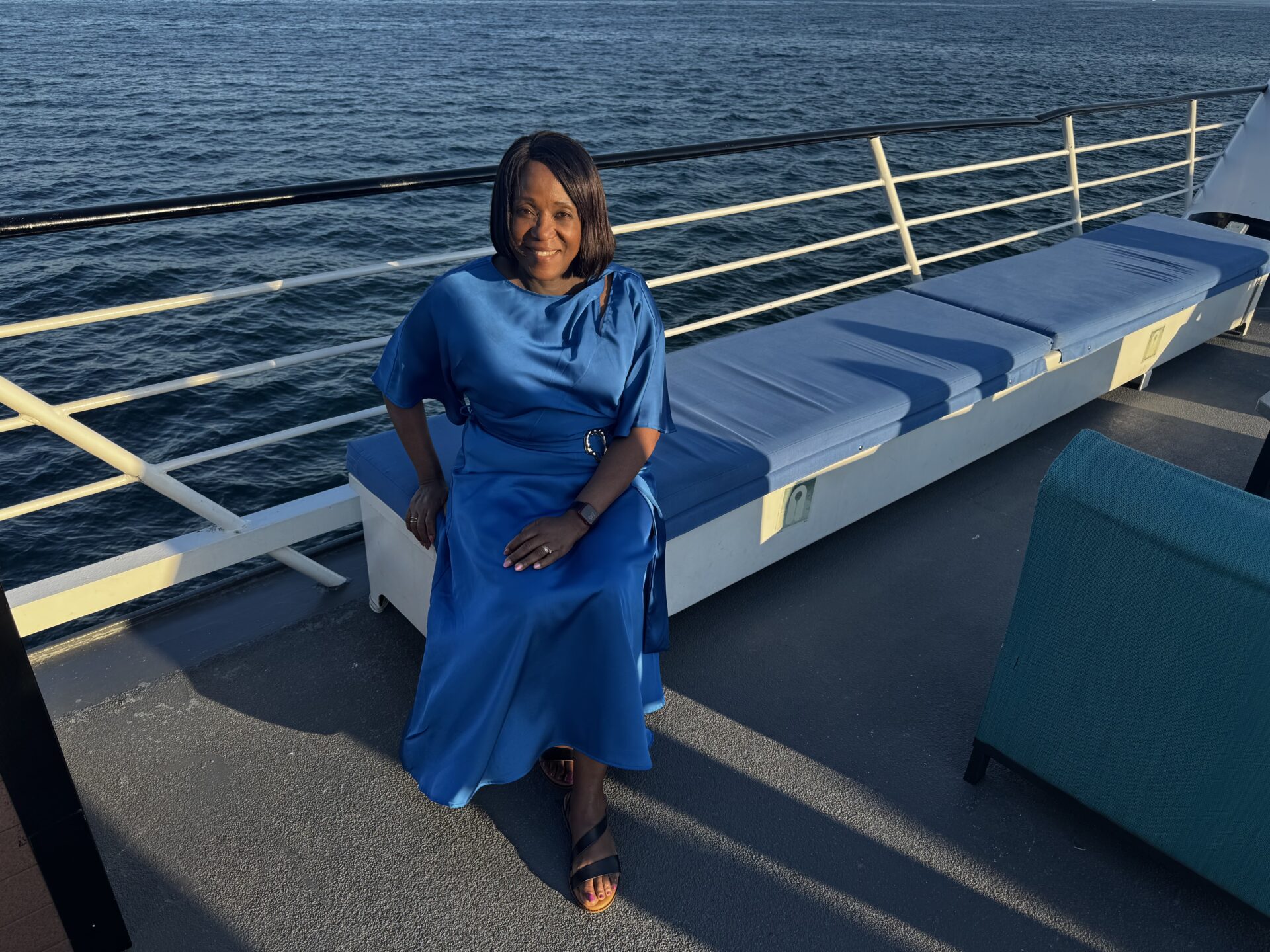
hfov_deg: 71.6
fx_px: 881
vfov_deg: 56.8
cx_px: 635
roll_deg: -1.0
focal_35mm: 24
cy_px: 476
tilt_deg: -28.9
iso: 80
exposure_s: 1/1076
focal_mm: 6.76
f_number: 1.78
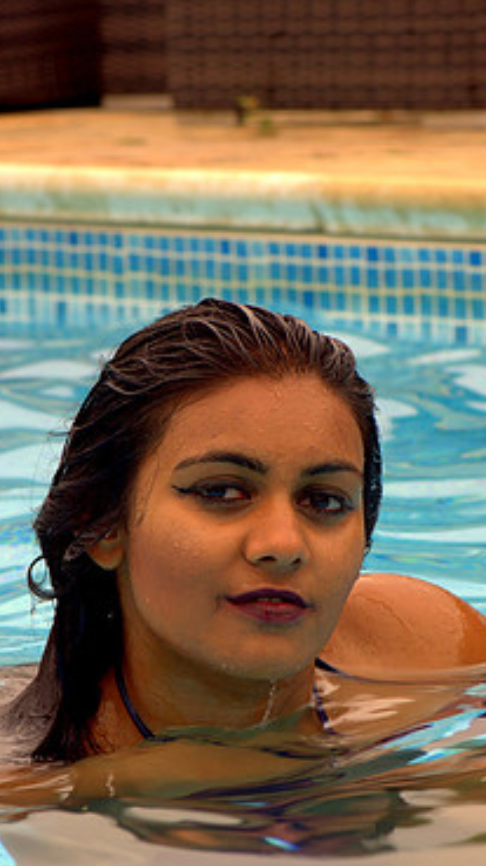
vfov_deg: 11.2
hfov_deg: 6.3
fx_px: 4408
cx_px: 281
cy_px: 507
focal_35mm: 192
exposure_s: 1/80
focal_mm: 100
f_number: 8
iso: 100
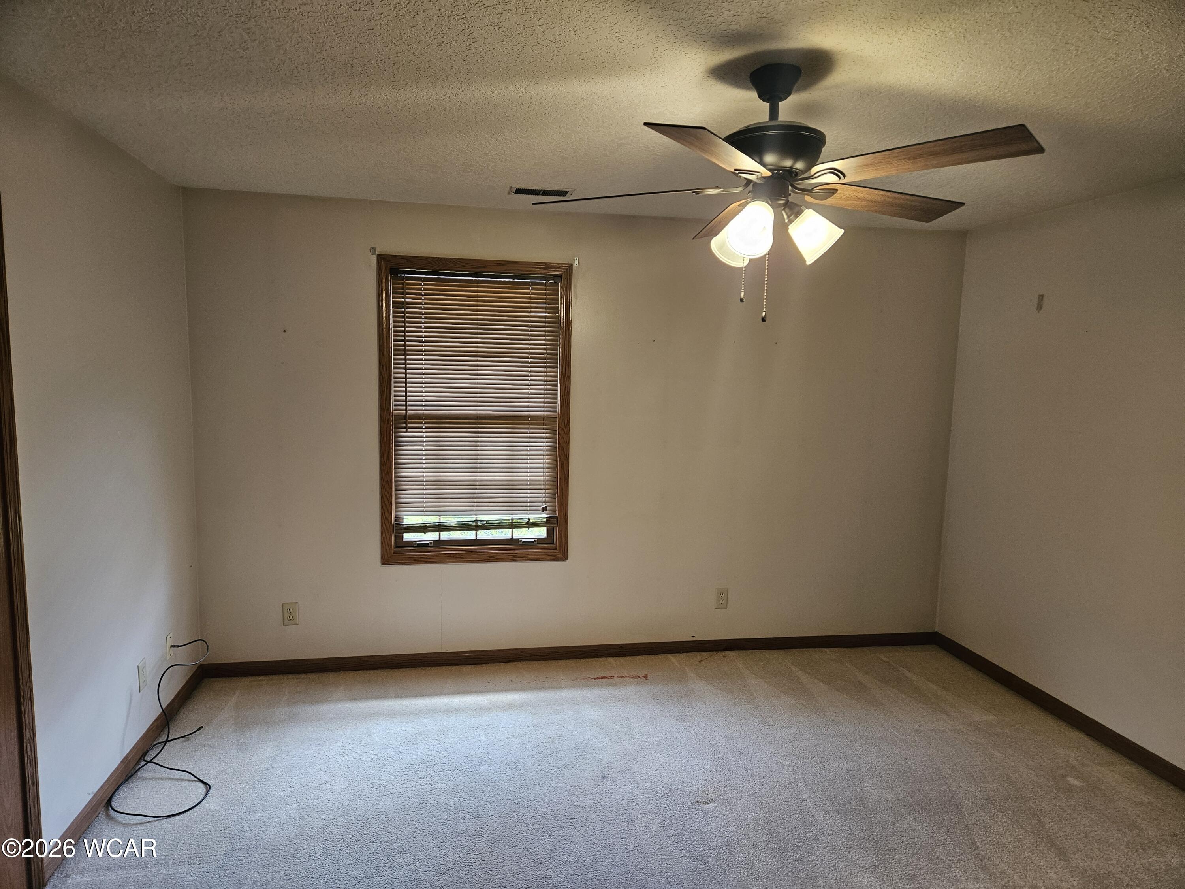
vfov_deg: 58.9
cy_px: 444
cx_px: 592
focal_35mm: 23
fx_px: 787
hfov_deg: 73.9
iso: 320
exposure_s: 1/120
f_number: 1.8
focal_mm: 5.4
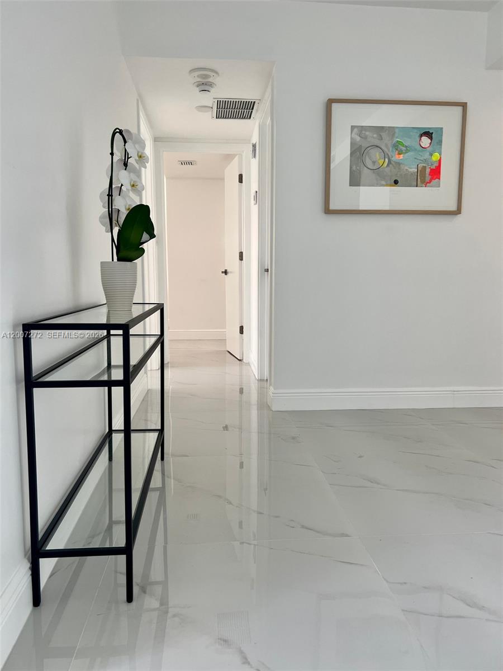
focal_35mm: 26
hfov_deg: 53.1
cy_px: 336
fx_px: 504
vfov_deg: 67.3
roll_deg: +0.4
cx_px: 252
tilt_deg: -6.3
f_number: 1.5
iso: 64
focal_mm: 5.7
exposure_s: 1/120
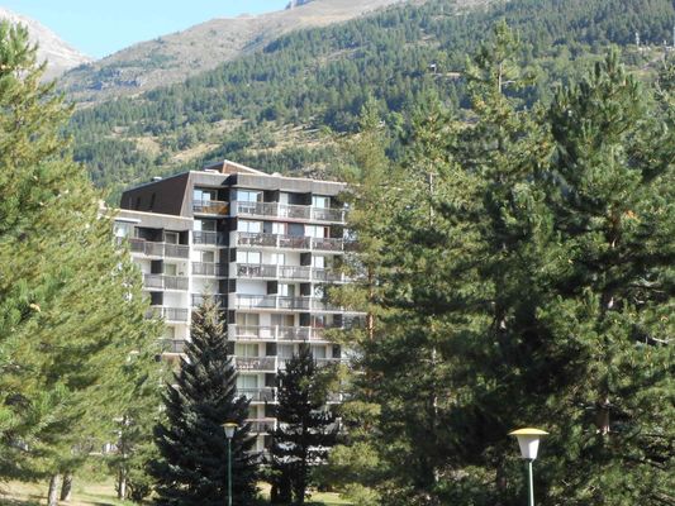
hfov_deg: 27.0
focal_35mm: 72
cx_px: 338
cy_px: 253
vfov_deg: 20.4
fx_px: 1404
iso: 80
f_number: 6
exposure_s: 1/100
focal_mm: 12.8
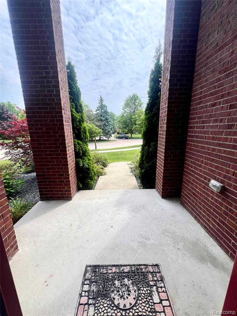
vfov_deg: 106.2
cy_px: 158
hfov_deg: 89.9
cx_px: 118
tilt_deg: -13.2
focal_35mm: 13
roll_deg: +1.2
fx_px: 119
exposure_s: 1/1130
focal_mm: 1.57
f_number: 1.8
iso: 32
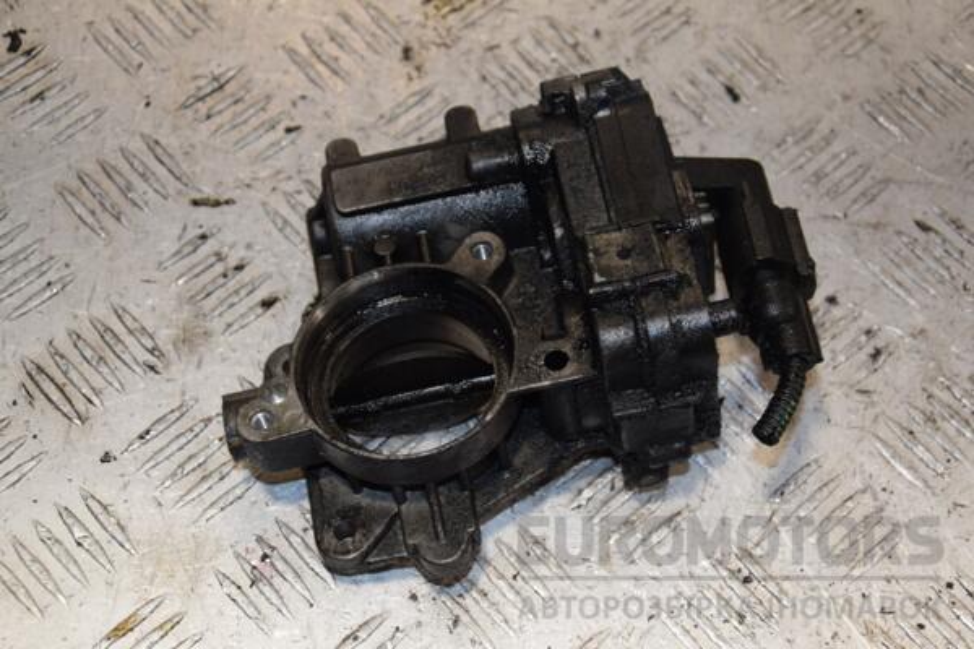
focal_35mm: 78
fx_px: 2110
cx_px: 487
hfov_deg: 26.0
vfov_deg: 17.5
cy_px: 324
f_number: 5.6
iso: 800
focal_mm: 52
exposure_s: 1/200
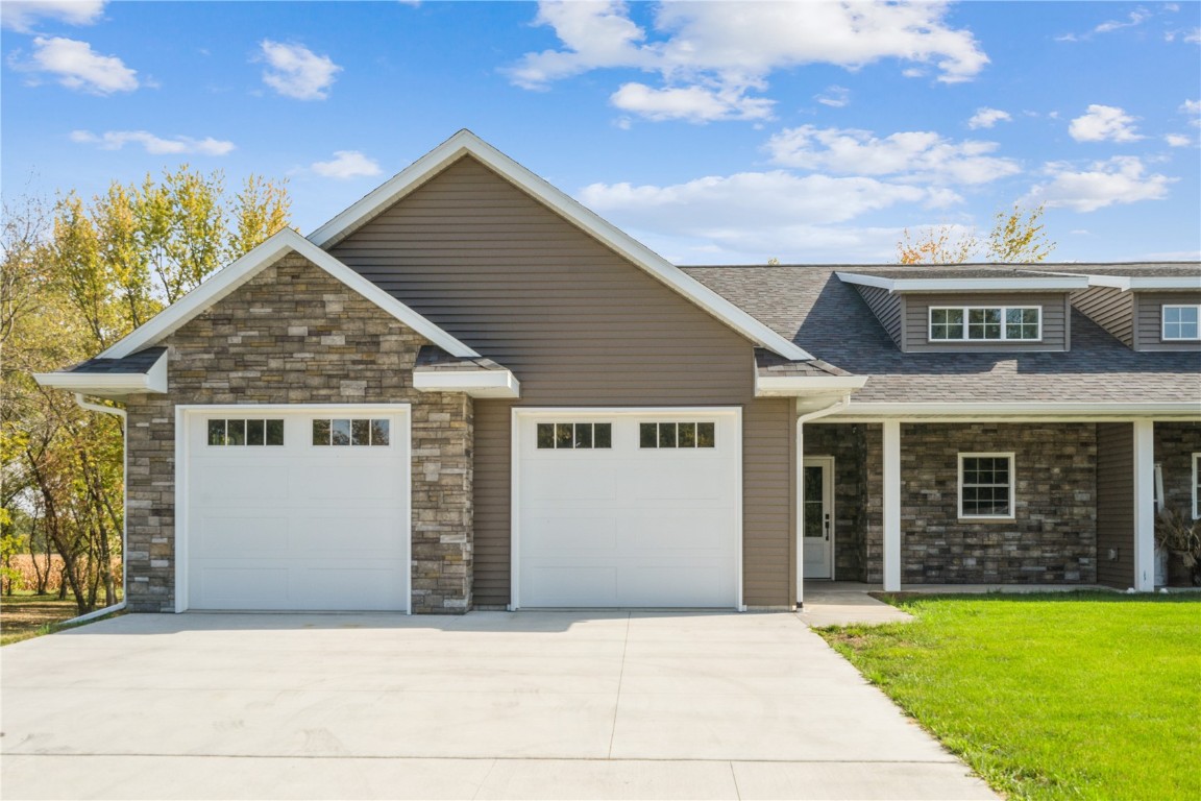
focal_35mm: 32
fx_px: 1067
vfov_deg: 41.1
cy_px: 400
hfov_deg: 58.7
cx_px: 600
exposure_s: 1/640
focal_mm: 32
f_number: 9
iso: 400
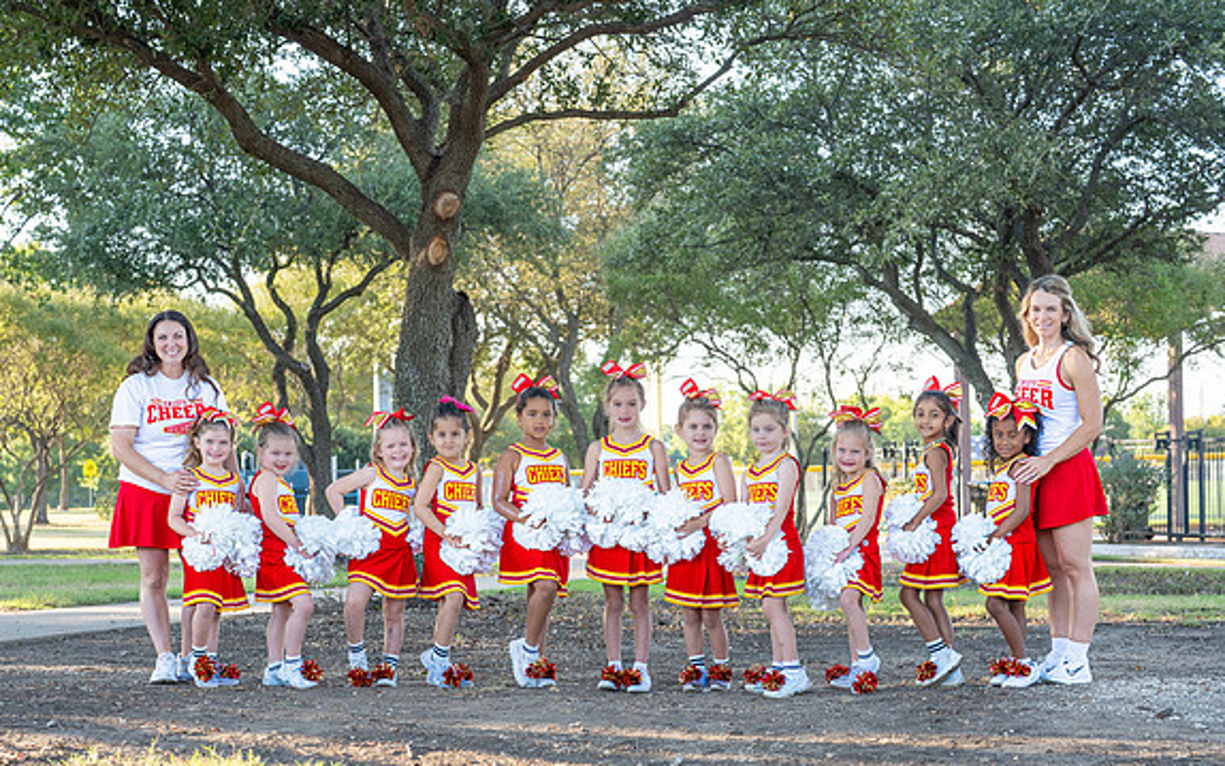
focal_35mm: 61
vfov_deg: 21.3
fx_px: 2037
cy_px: 475
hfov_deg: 33.5
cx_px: 625
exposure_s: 1/320
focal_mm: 50
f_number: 4
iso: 320
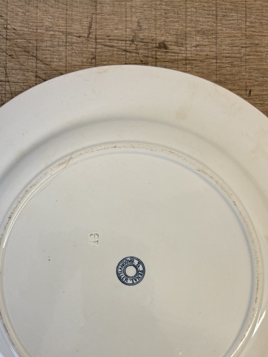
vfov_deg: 43.9
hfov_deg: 34.3
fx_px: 433
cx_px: 122
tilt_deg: -88.1
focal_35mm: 42
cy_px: 249
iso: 100
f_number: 1.6
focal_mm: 5.96
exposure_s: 1/100
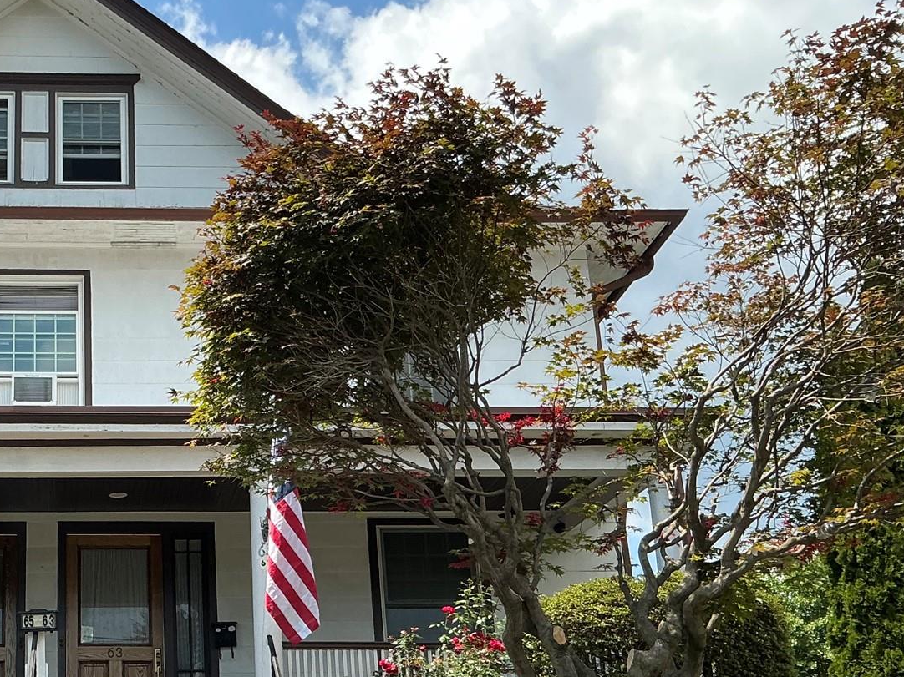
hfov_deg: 34.8
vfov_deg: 27.1
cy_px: 524
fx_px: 1384
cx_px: 150
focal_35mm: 53
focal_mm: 3
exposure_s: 1/1121
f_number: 1.8
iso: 25
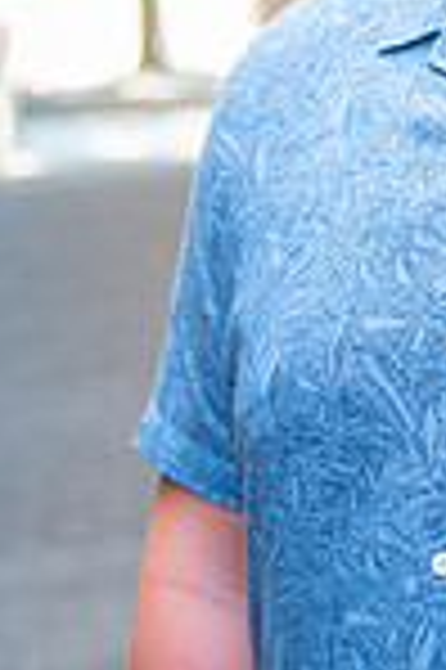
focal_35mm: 133
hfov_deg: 10.1
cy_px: 247
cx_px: 527
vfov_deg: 15.4
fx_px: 2477
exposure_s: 1/100
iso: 160
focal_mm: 44
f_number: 2.8
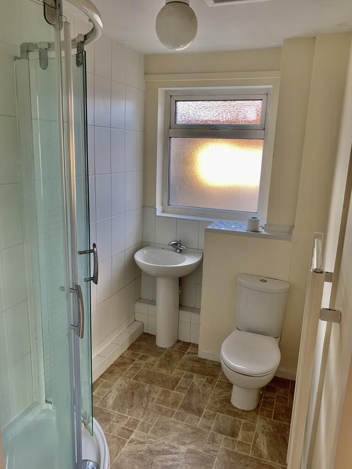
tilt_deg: -13.6
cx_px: 176
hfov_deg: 53.1
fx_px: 353
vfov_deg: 67.3
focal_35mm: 26
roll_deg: -1.9
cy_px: 234
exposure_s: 1/121
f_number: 1.8
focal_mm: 4.25
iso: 64
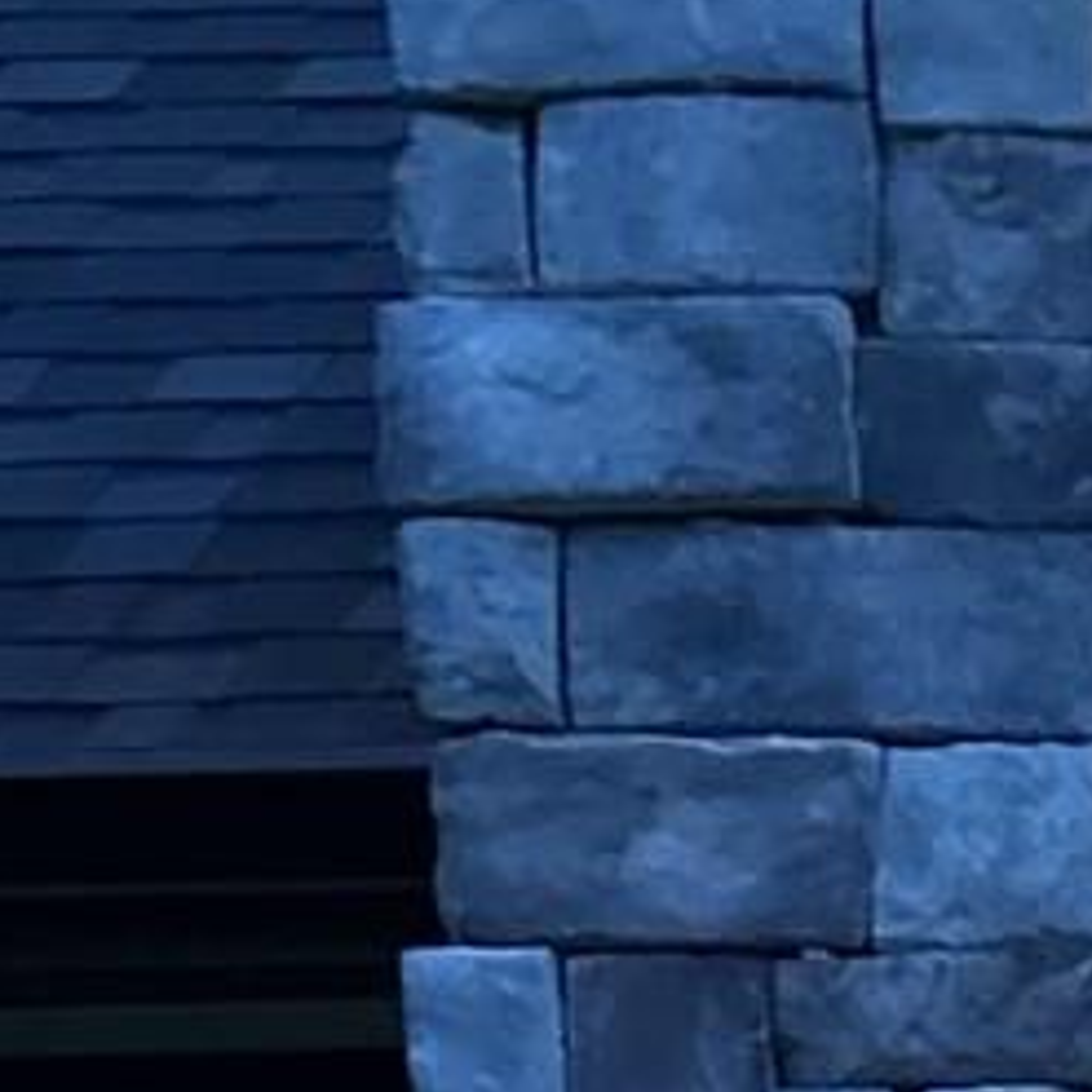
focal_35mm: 214
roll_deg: +0.3
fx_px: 7638
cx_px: 2878
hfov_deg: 7.5
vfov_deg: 7.5
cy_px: 2799
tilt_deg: -4.2
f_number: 1.5
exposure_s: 1/60
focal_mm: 5.7
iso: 320
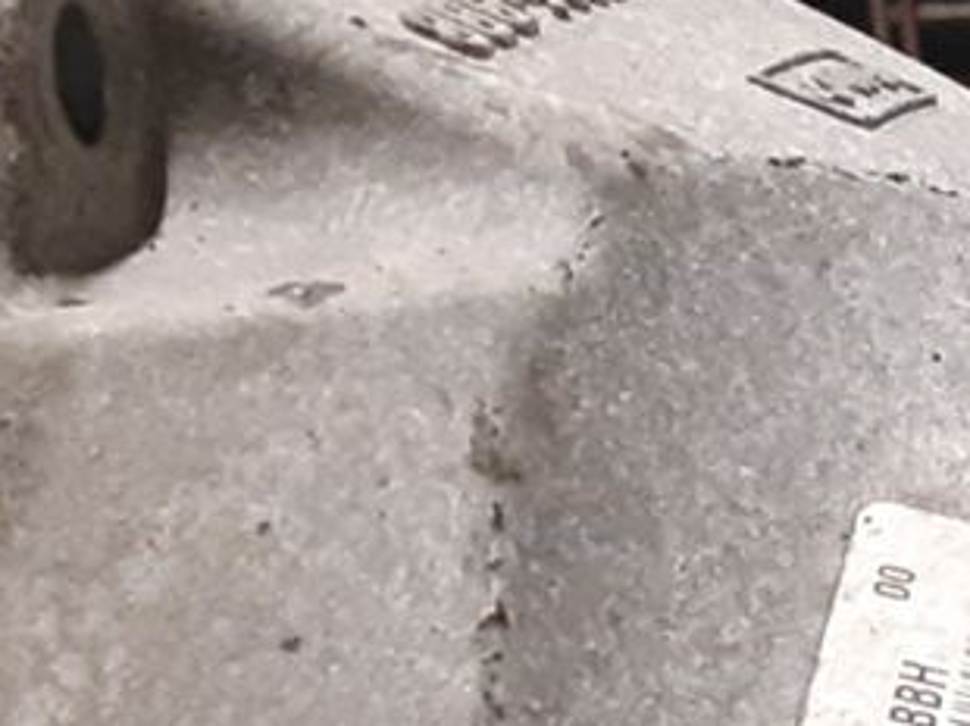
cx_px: 1871
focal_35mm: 172
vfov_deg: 7.6
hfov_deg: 10.6
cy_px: 2144
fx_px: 4816
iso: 200
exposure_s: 1/50
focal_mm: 3.93
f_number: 1.7
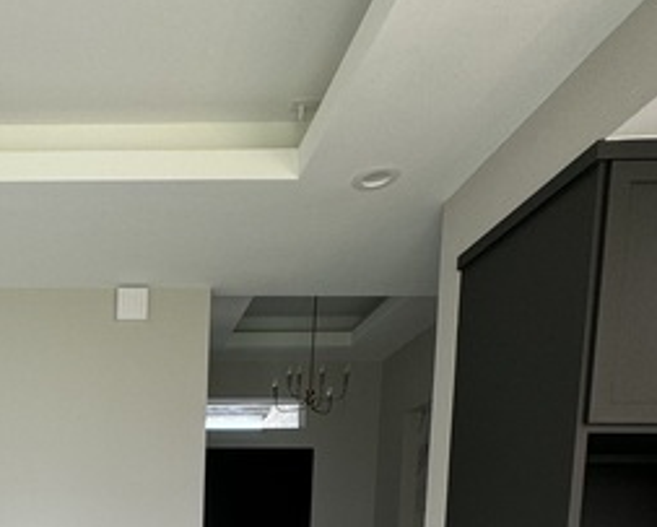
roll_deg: +0.1
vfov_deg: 33.1
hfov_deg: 45.5
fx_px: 701
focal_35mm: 36
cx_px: 65
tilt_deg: -6.0
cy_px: 645
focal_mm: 2.22
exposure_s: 1/120
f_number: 2.2
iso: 80
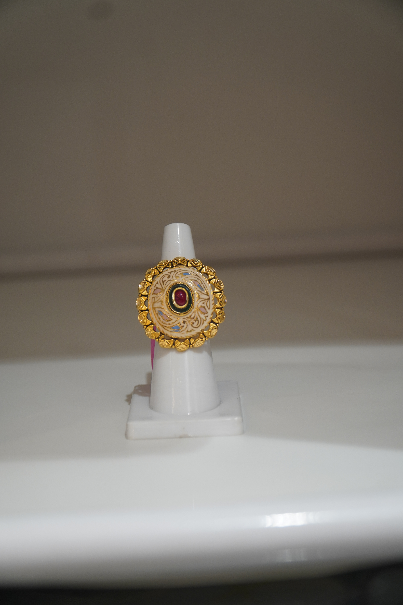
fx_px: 1033
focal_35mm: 62
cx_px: 202
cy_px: 302
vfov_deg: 32.6
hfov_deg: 22.1
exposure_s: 1/80
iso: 200
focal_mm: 41
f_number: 4
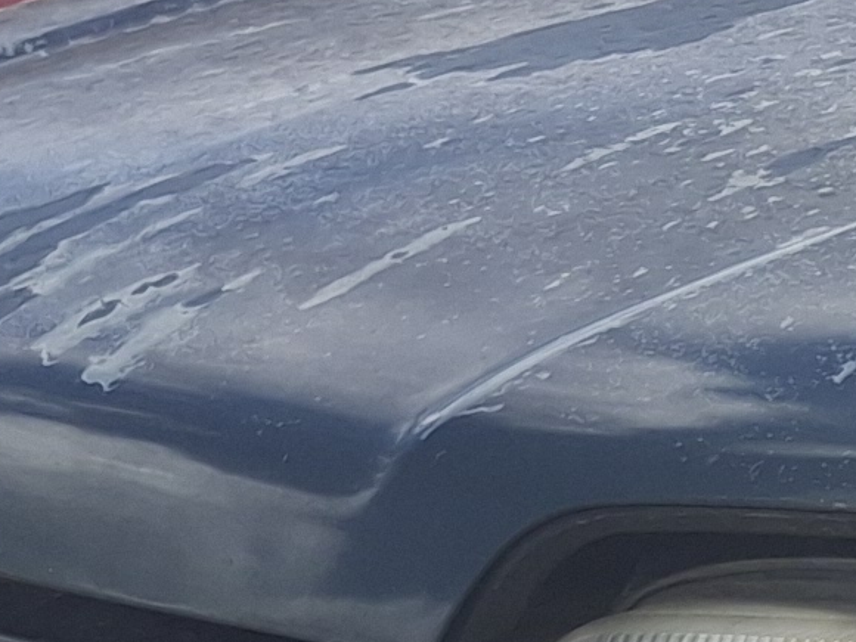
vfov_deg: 8.4
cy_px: 679
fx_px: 4352
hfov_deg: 9.7
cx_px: 2162
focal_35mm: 176
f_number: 1.8
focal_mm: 4.69
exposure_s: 1/1869
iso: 32
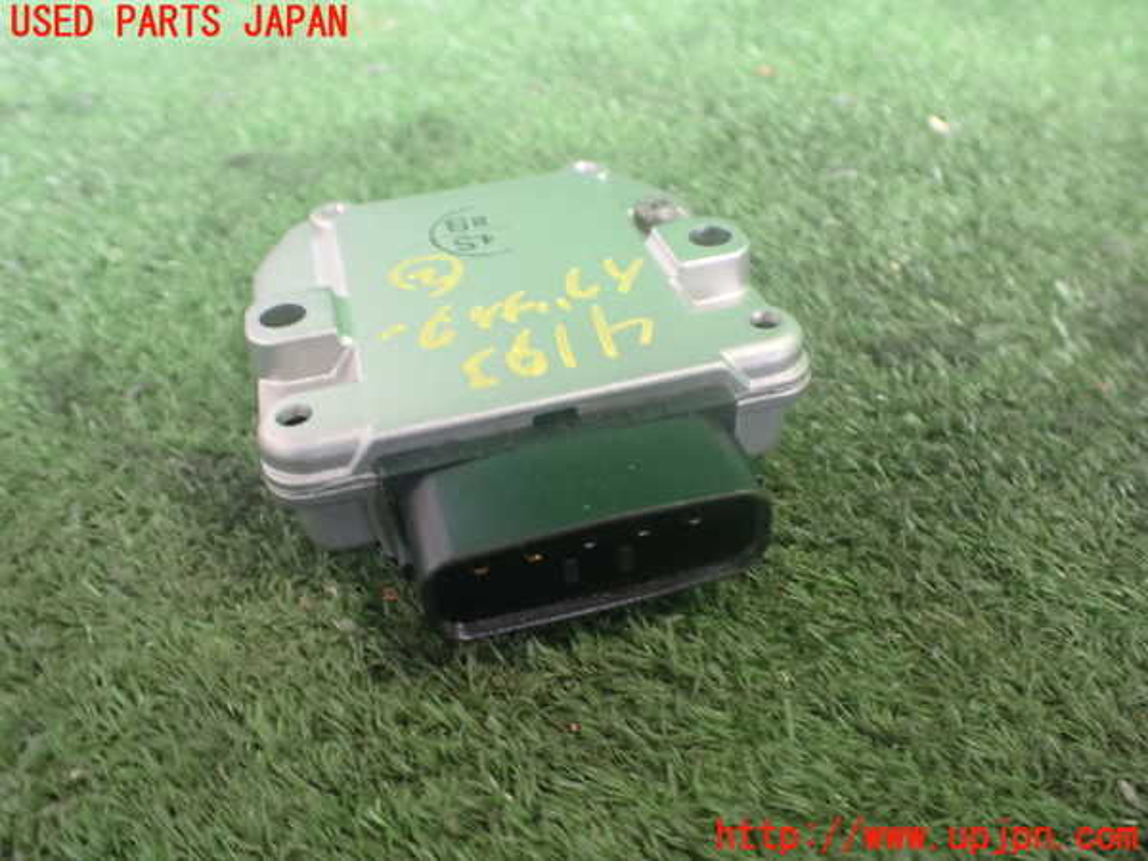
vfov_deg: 46.8
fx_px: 995
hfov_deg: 60.0
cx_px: 574
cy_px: 430
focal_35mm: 30
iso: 800
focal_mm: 5.4
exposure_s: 1/60
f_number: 2.3
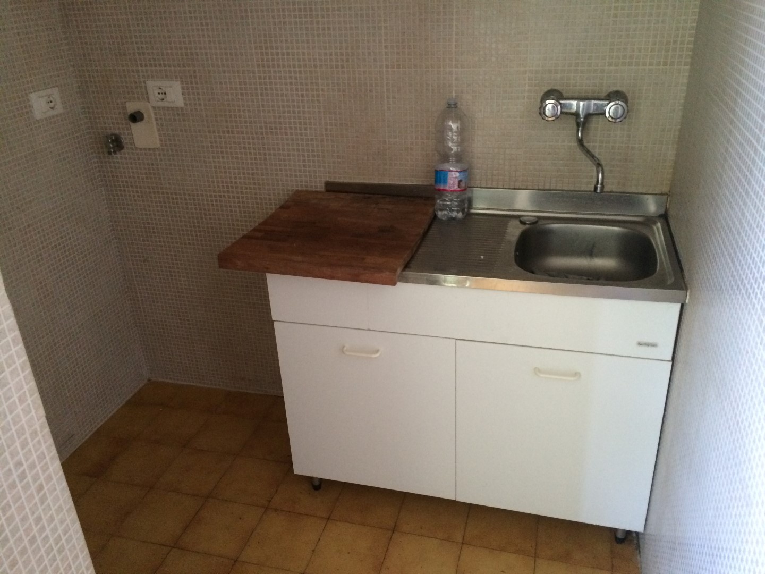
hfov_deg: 61.7
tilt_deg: -28.5
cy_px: 287
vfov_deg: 48.2
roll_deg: +0.4
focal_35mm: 29
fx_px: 641
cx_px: 382
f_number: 2.2
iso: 320
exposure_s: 1/20
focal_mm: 4.15
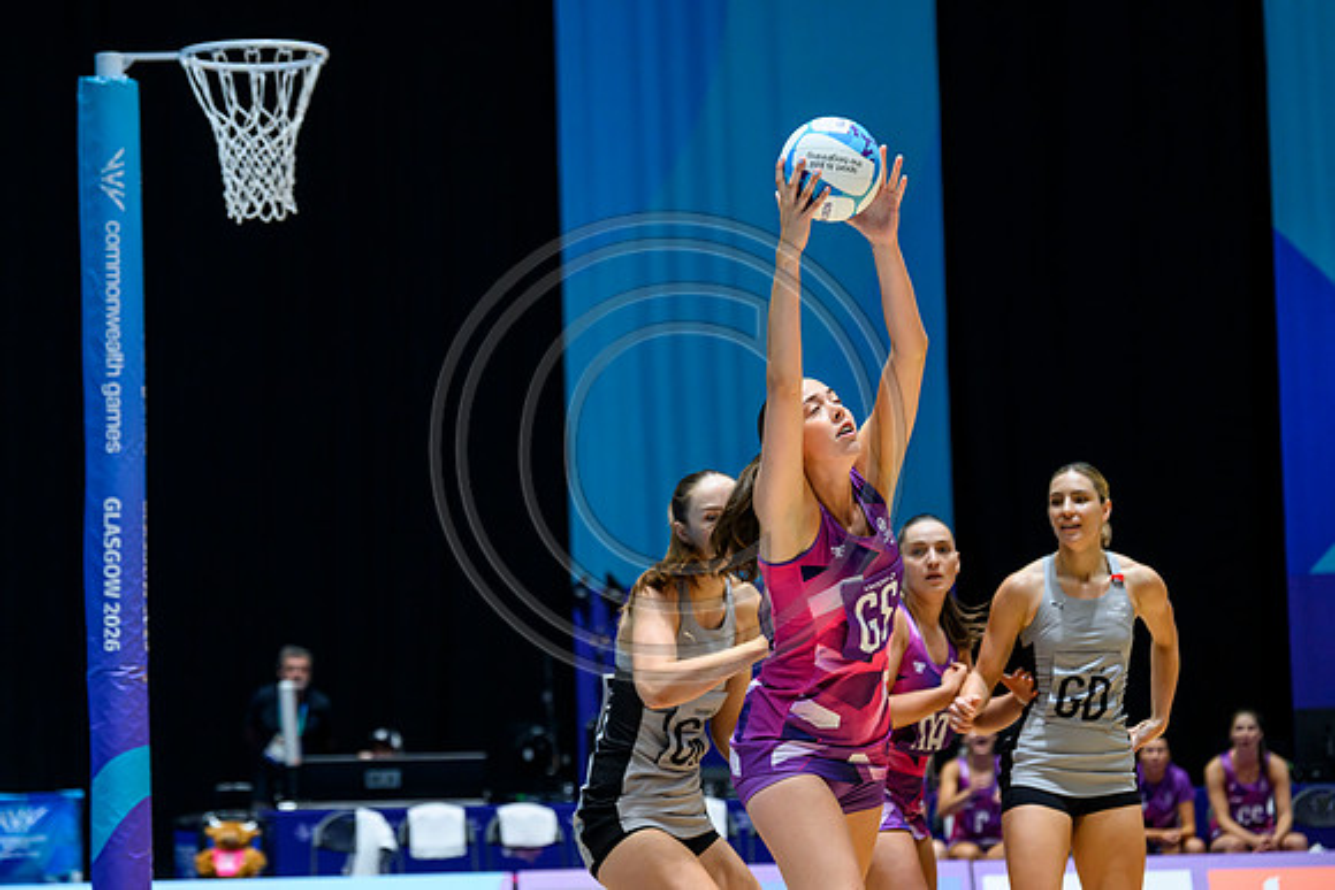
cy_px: 445
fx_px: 4451
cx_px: 668
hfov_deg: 17.1
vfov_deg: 11.4
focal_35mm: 120
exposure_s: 1/1600
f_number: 4
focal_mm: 120
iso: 4000
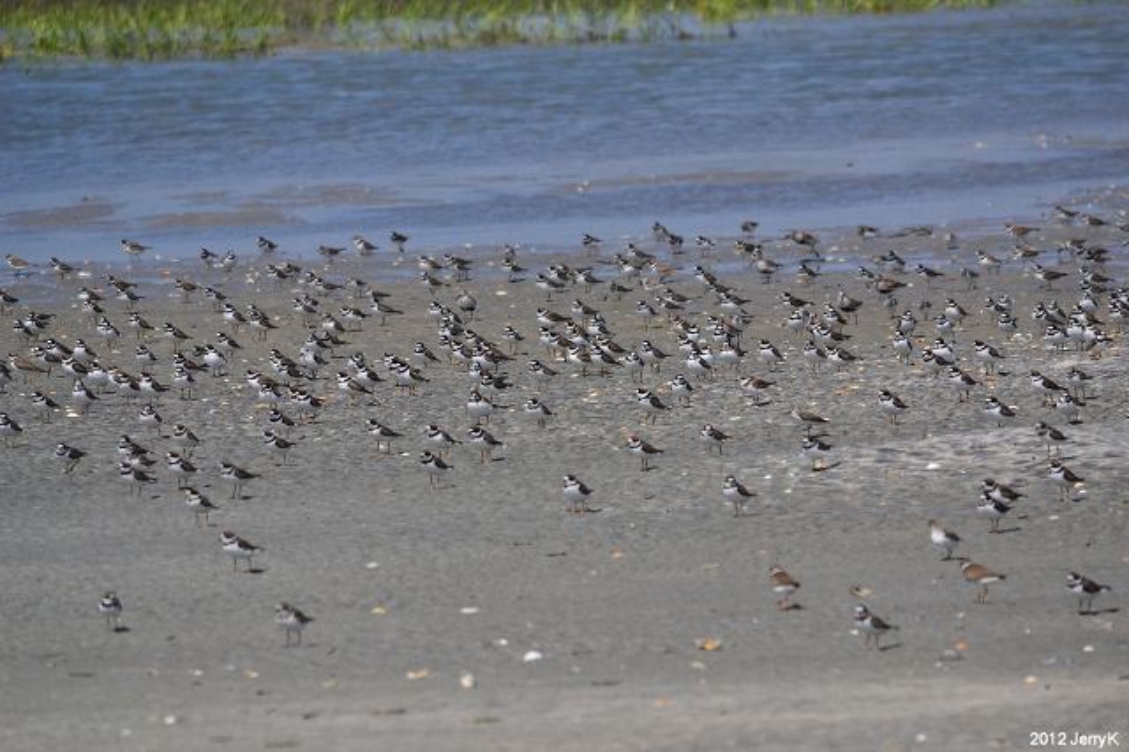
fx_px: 14105
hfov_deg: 4.6
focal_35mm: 450
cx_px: 564
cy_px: 376
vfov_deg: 3.1
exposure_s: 1/2000
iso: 400
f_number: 8
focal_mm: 300
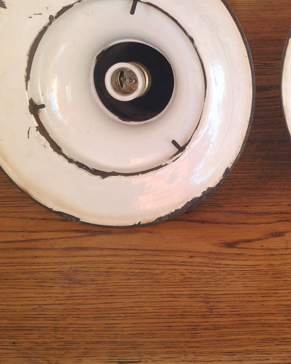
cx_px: 272
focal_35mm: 62
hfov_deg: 23.8
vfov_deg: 30.4
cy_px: 149
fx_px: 667
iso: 64
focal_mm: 4.28
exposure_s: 1/120
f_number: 2.4
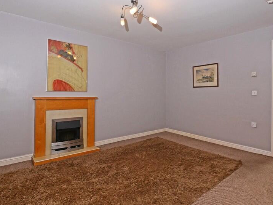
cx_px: 163
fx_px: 158
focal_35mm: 20
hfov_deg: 80.9
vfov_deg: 65.9
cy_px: 96
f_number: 8
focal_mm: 7
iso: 400
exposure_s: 1/60
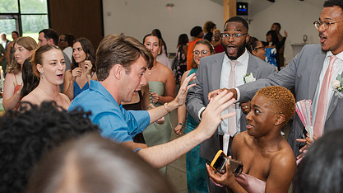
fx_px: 464
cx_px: 197
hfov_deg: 40.5
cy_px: 133
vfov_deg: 23.3
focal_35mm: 51
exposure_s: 1/200
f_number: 3.2
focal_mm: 35
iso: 800
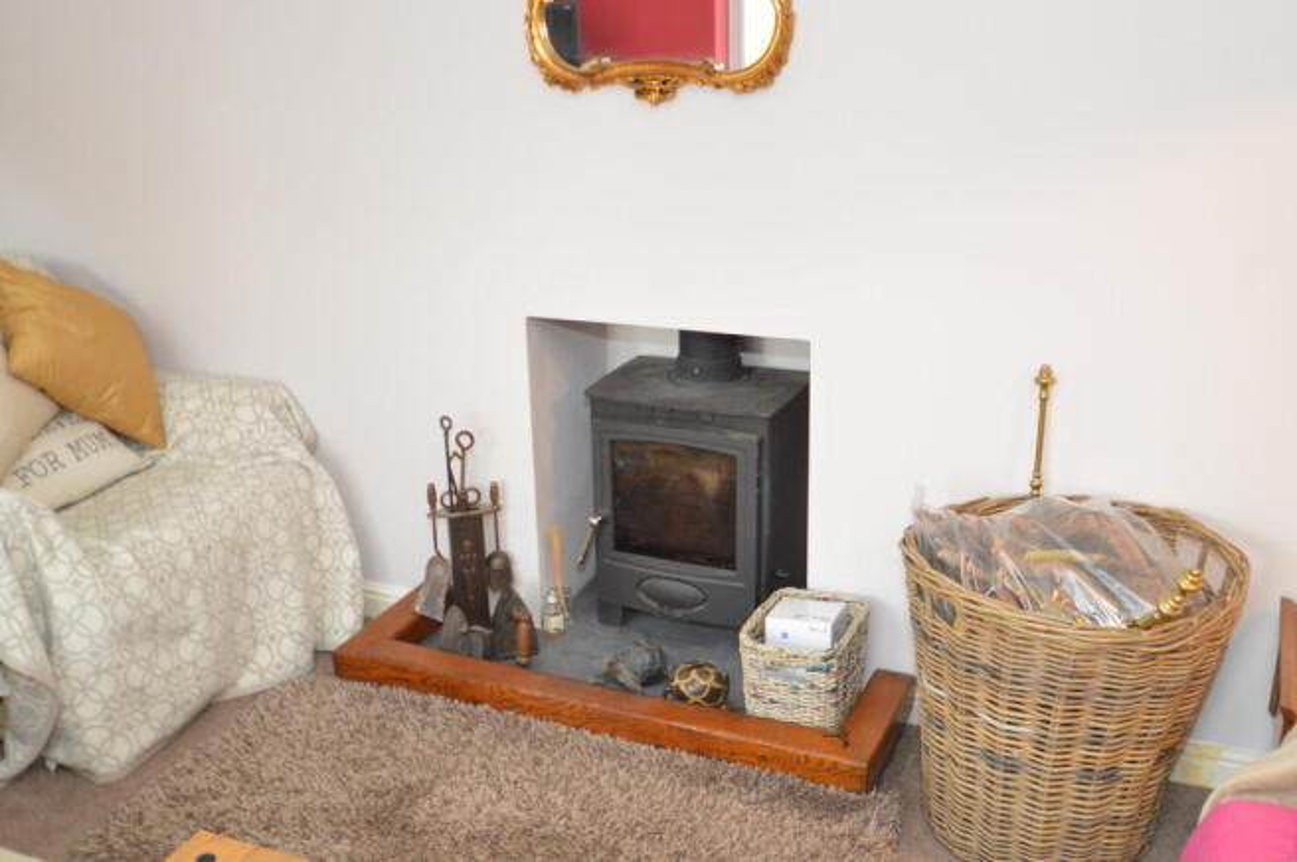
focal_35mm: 36
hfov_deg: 53.2
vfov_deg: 36.8
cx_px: 648
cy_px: 431
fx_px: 1296
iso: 2000
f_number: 4.5
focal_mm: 24
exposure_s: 1/60
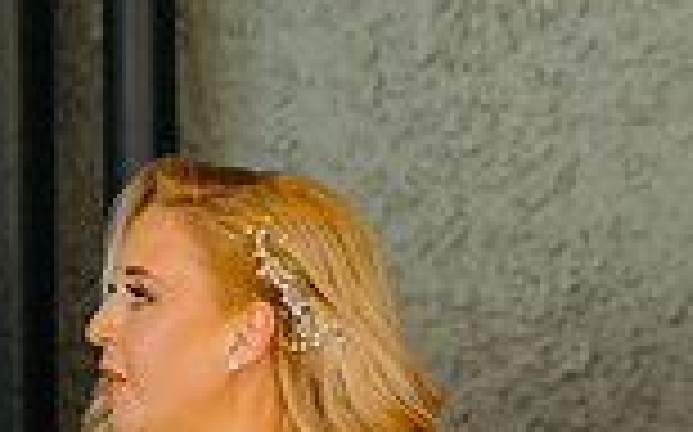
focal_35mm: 330
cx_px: 702
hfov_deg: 6.3
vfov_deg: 4.0
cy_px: 524
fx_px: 6228
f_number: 2
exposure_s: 1/200
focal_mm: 85
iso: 1250
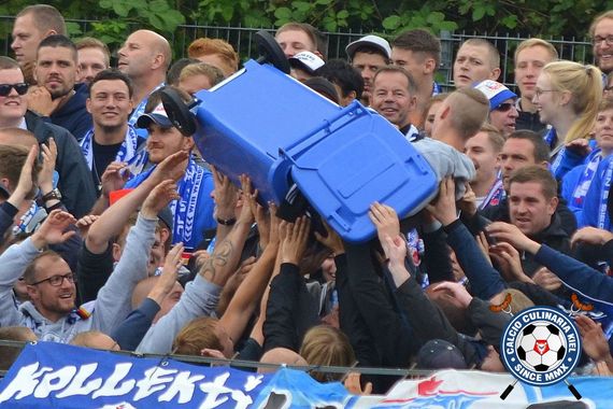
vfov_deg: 4.6
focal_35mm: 300
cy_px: 204
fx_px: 5108
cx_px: 306
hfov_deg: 6.9
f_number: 4
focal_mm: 200
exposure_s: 1/1000
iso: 400
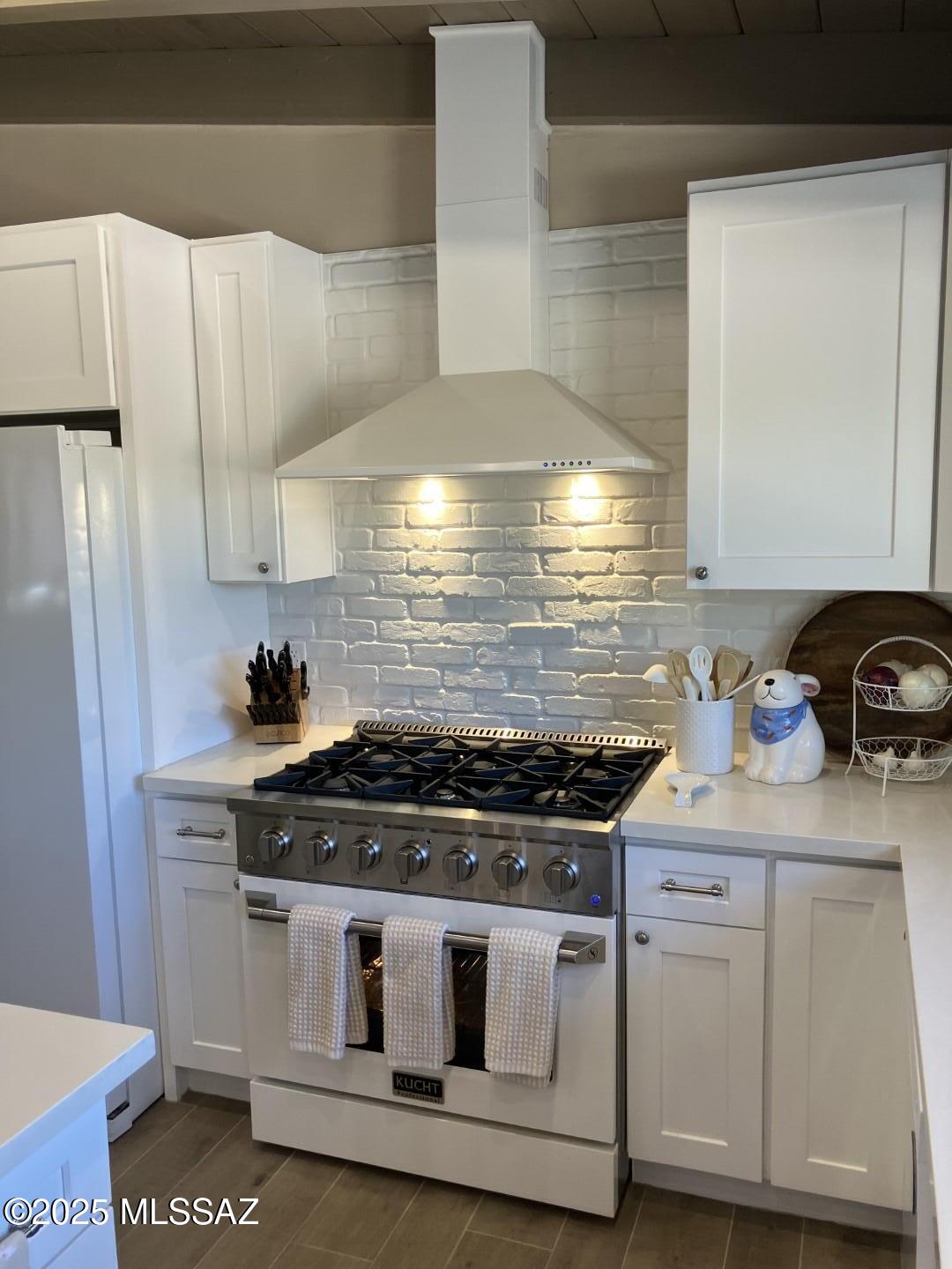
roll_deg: +1.2
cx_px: 476
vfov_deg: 63.4
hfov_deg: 49.7
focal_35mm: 28
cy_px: 634
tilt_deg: -8.0
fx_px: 1027
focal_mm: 3.99
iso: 64
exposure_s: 1/120
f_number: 1.8
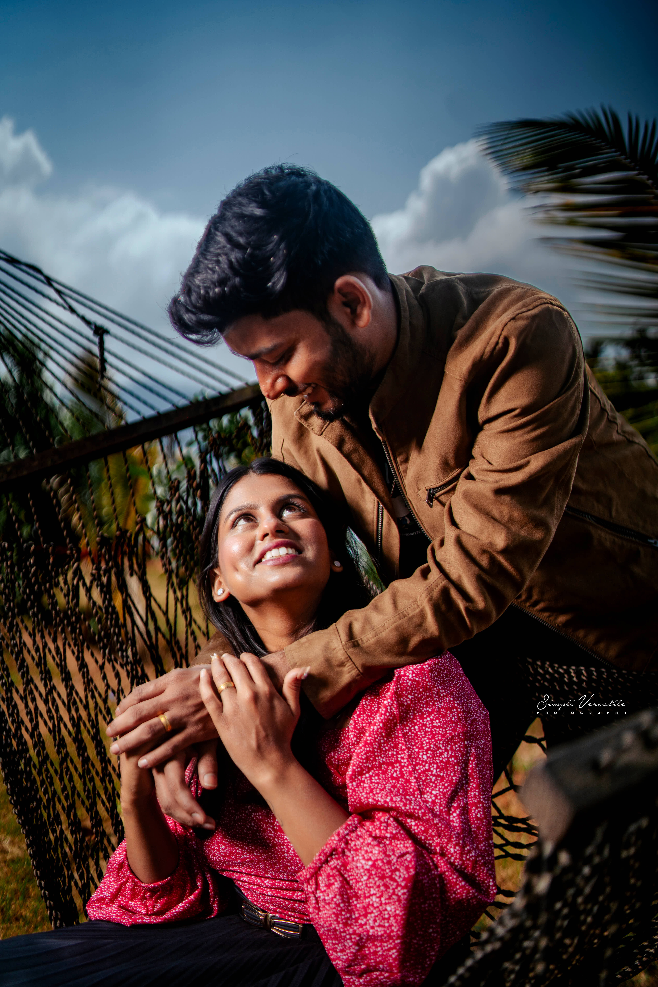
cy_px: 494
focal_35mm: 35
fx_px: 960
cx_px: 329
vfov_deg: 54.4
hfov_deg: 37.9
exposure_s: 1/8000
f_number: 1.4
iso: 100
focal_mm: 35
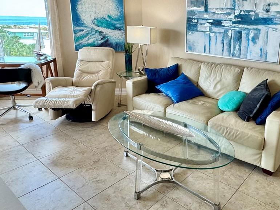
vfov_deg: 47.9
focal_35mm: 29
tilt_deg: -16.0
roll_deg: -1.6
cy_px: 84
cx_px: 192
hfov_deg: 59.9
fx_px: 235
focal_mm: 2.22
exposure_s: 1/120
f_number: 2.2
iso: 80
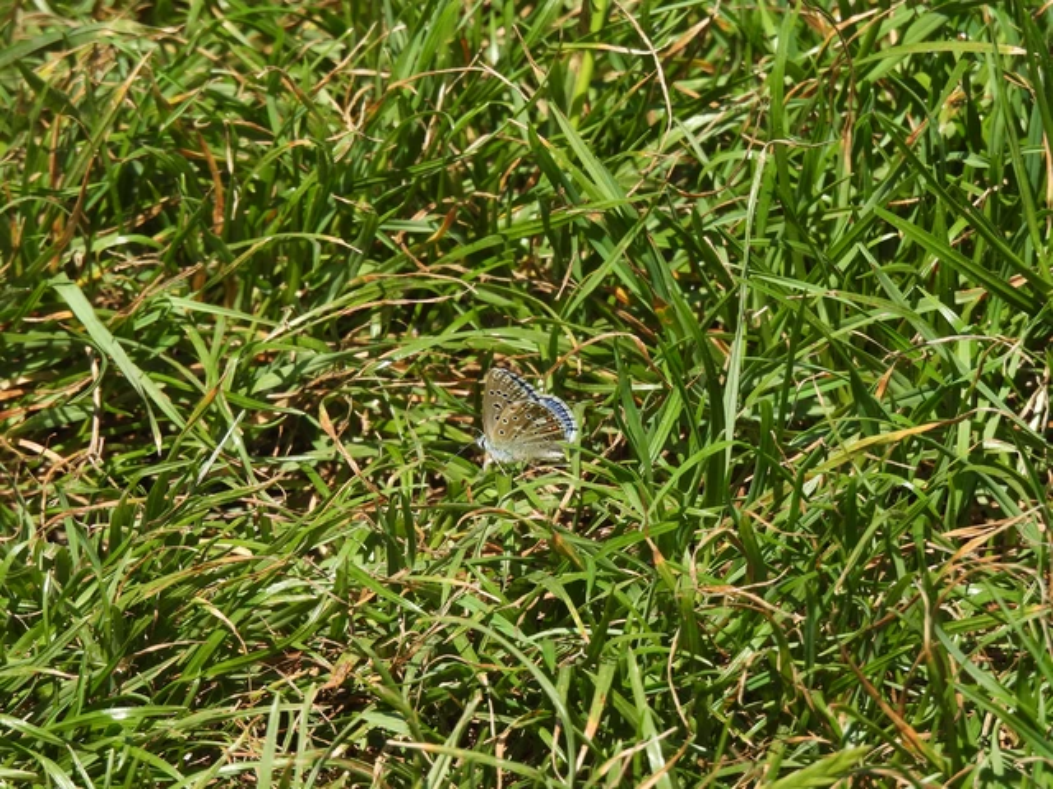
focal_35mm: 950
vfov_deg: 1.6
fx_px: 28898
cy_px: 394
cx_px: 526
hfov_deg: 2.1
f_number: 6.3
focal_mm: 170
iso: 100
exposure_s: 1/320
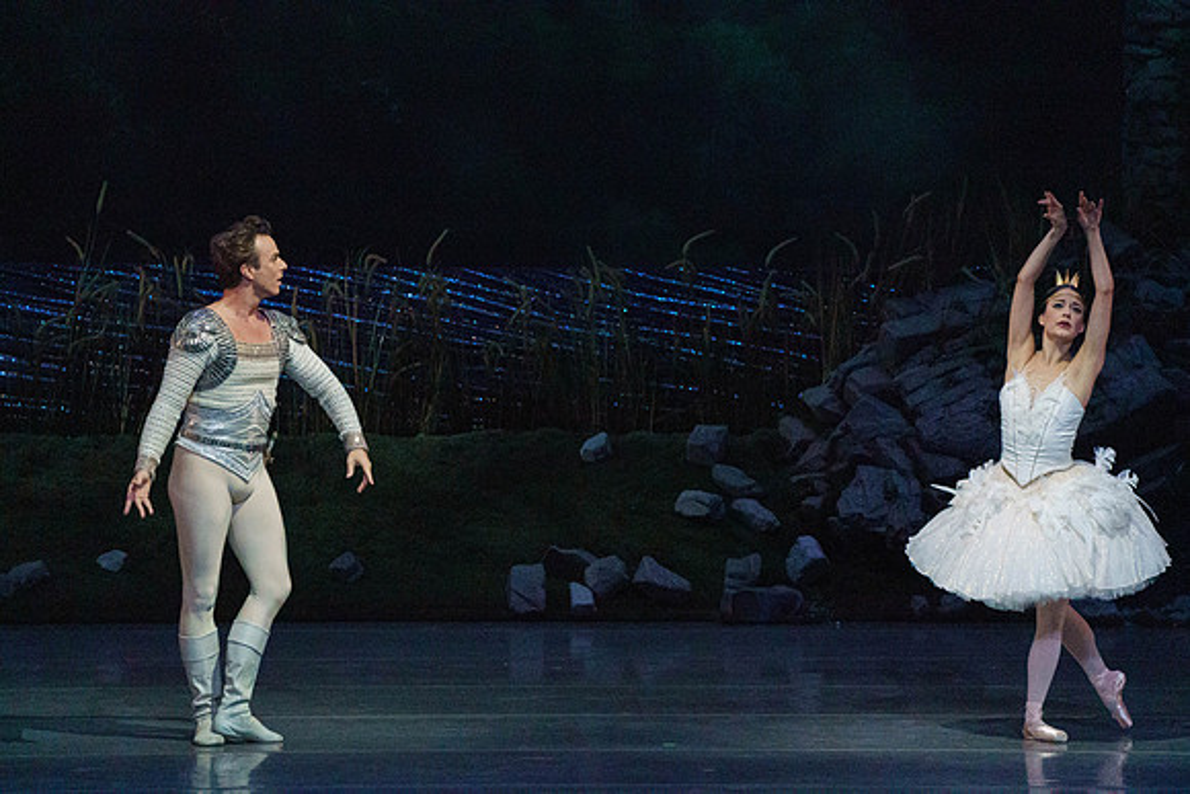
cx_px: 595
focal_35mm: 348
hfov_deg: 5.9
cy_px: 397
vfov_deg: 4.0
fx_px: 11505
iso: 8000
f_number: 5.6
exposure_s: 1/320
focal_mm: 348
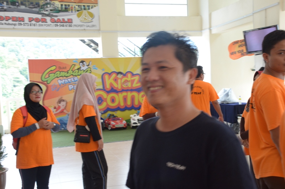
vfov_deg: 28.8
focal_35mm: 46
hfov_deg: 42.4
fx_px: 367
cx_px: 142
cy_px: 94
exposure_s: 1/50
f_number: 7.1
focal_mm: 31
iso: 800
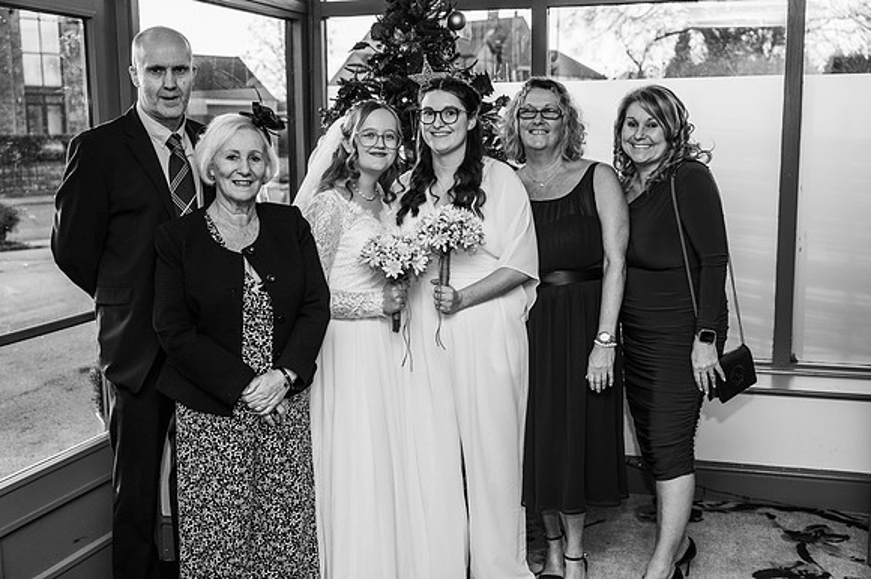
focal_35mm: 41
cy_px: 290
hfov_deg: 47.4
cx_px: 436
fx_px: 991
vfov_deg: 32.6
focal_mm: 41
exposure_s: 1/200
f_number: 4
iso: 180
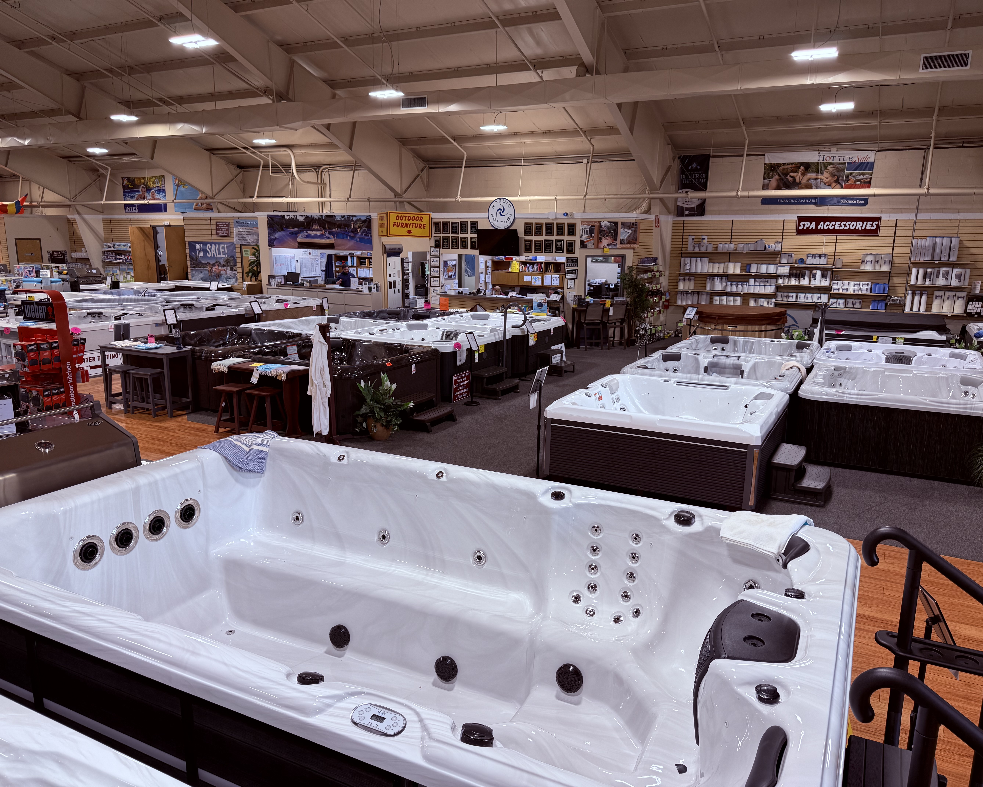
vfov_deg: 56.8
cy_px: 394
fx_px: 727
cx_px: 501
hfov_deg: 68.1
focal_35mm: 25
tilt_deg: -12.8
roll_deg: -1.3
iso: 64
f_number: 1.78
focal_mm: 6.76
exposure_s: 1/121
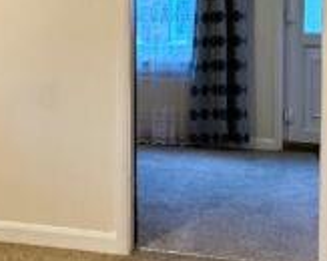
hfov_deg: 20.9
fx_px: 812
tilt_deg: -1.9
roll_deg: -0.8
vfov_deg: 18.1
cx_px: -85
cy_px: 45
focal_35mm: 84
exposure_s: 1/50
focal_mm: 6.86
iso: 250
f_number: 1.78
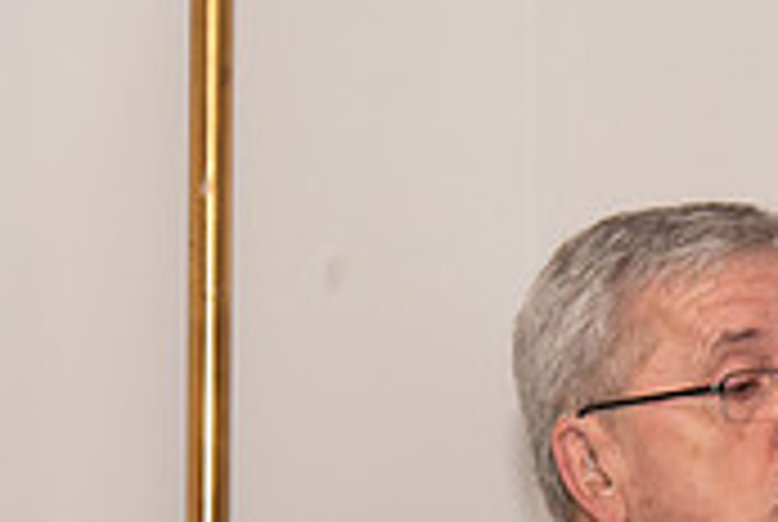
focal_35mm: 221
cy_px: 812
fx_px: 4784
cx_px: 1061
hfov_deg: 9.1
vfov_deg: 6.2
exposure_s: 1/200
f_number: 4
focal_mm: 66
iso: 800
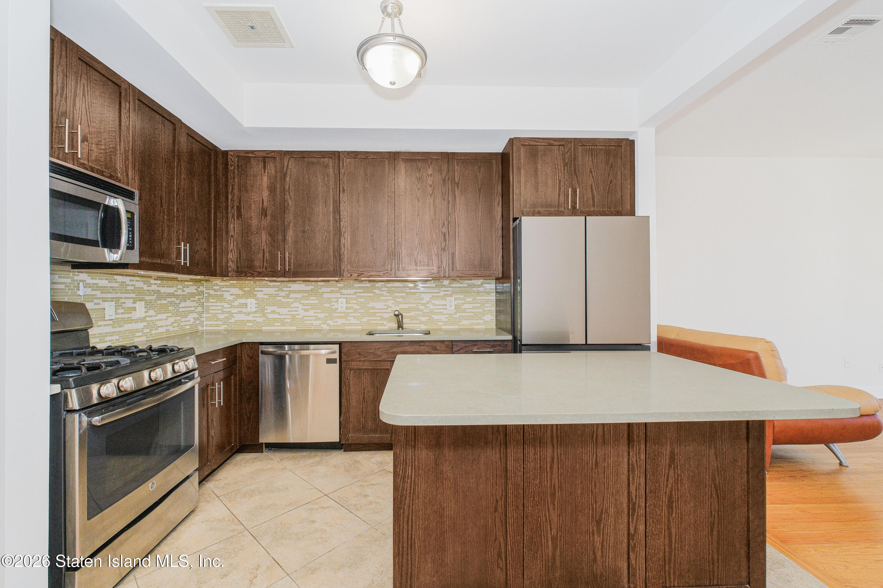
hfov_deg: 100.4
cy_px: 294
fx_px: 368
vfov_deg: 77.3
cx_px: 442
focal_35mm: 15
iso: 1250
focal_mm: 10
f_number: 7.1
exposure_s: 1/100
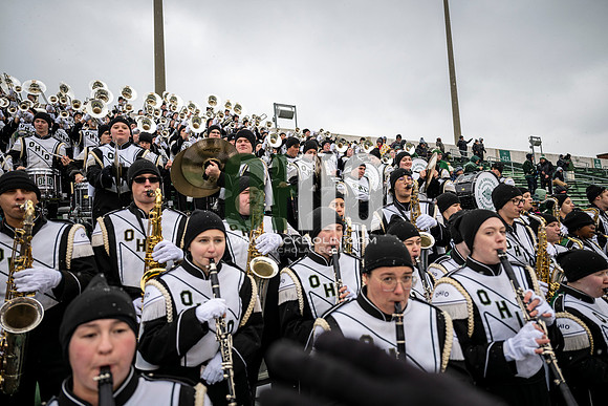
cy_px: 203
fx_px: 405
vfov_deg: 53.2
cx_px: 304
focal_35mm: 24
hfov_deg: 73.7
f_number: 2.8
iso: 160
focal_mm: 24
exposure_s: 1/500
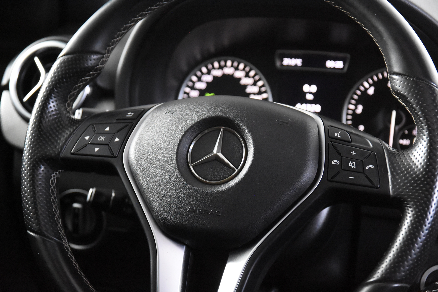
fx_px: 1058
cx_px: 219
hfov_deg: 23.4
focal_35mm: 87
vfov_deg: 15.7
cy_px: 146
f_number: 4
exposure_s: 1/100
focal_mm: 58
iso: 10000
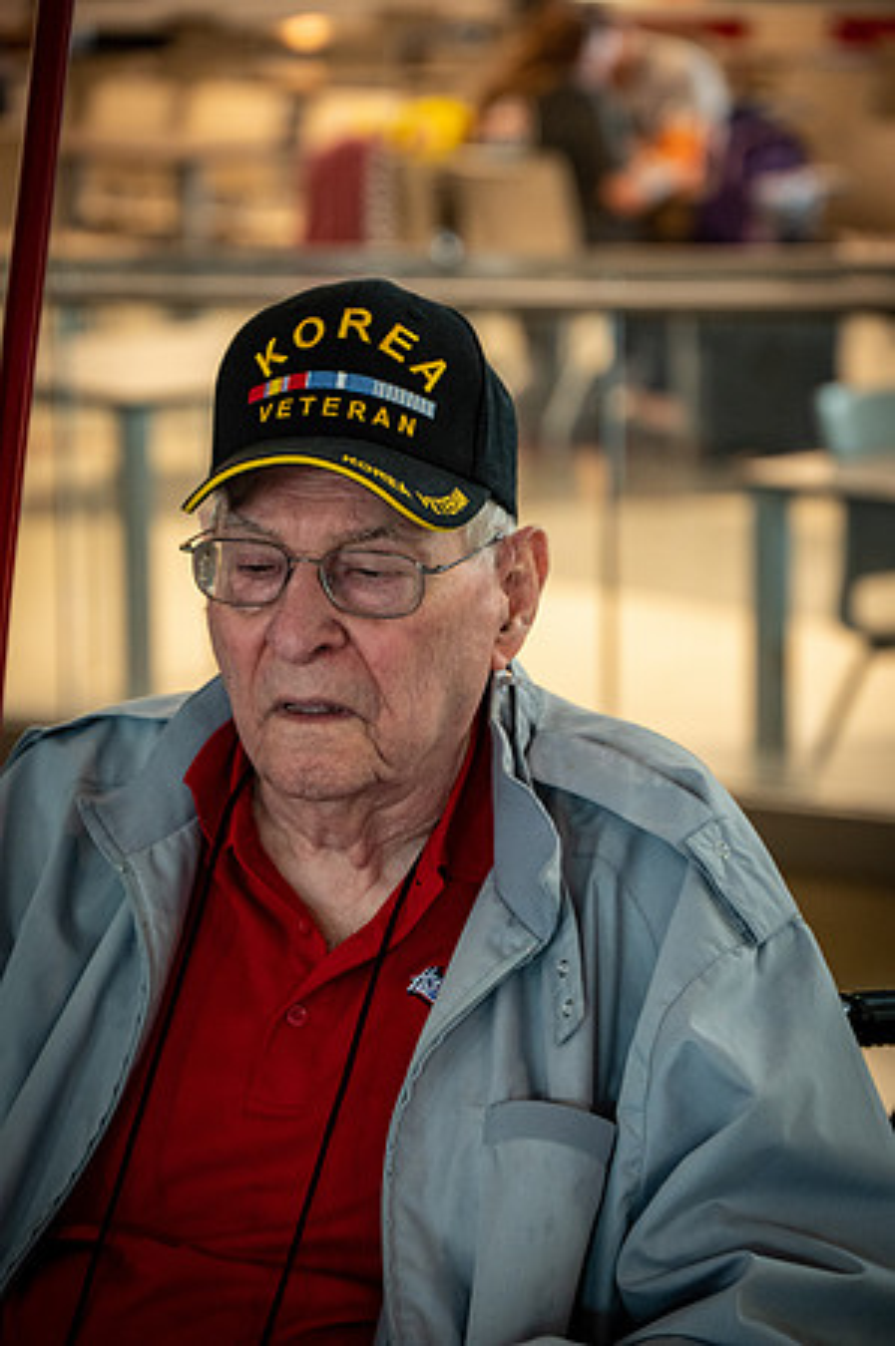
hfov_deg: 9.4
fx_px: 5419
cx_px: 448
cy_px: 673
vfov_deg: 14.2
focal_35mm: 145
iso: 5600
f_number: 6.3
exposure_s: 1/80
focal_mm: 145
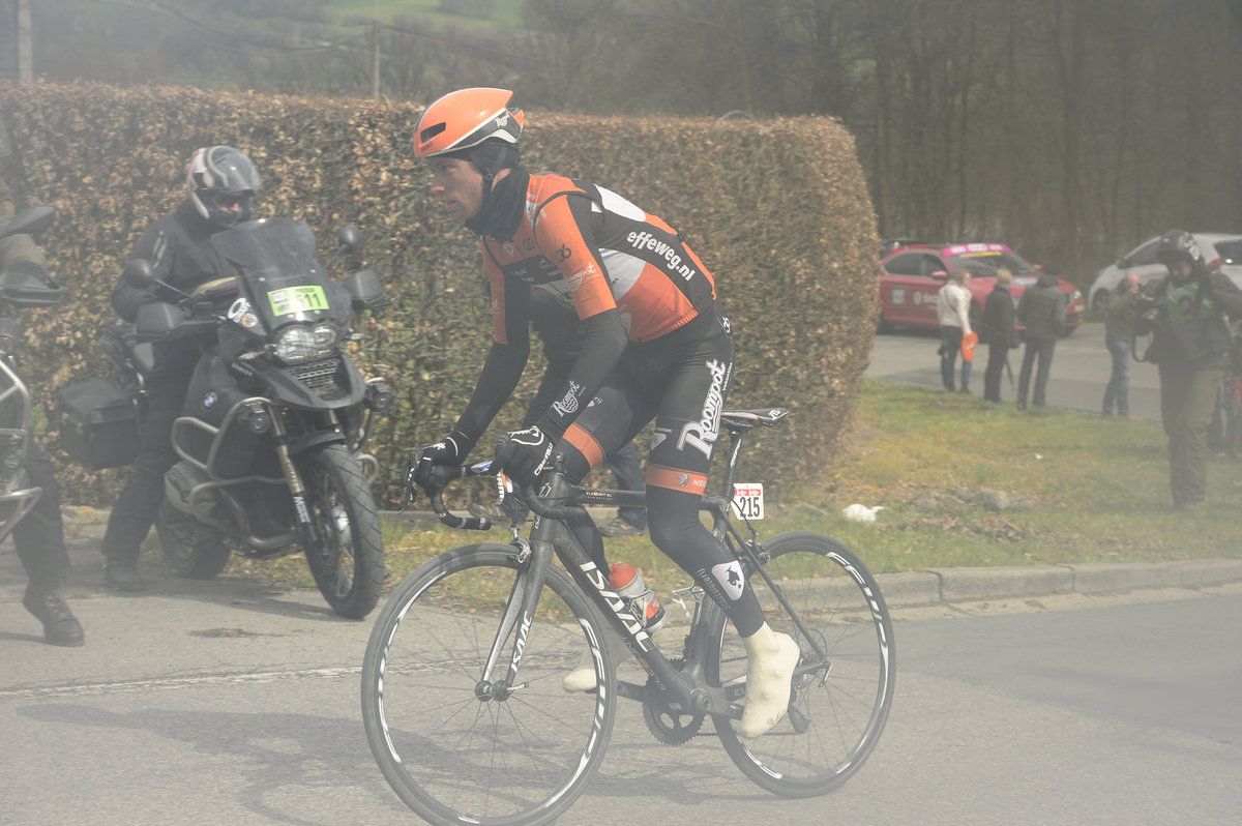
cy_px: 413
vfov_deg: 18.2
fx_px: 2585
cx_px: 621
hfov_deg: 27.0
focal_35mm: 75
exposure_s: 1/500
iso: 400
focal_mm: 75
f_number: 8
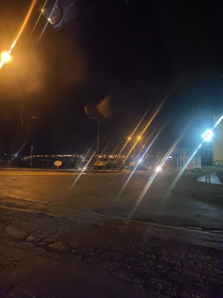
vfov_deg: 69.4
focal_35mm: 25
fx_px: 215
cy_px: 149
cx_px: 112
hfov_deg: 54.9
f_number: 1.79
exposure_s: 1/7
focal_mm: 4.71
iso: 6400
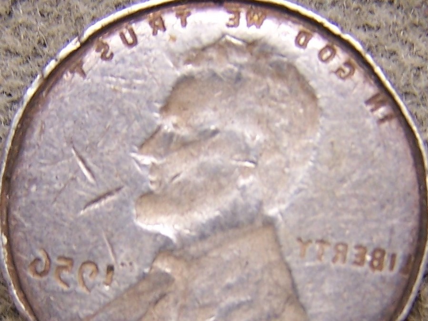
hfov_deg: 49.0
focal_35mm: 38
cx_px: 214
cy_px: 160
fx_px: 470
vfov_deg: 37.7
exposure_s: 1/30
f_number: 2.8
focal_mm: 6.3
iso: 80
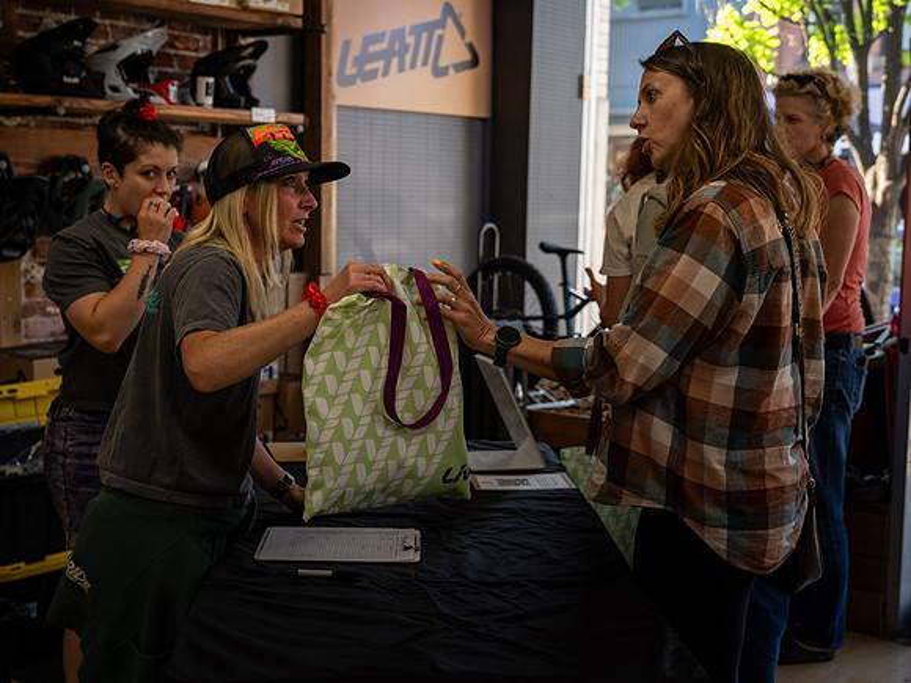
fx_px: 1281
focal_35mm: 49
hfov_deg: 39.1
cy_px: 342
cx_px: 456
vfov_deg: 29.9
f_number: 3.5
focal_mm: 45
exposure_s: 1/200
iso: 640
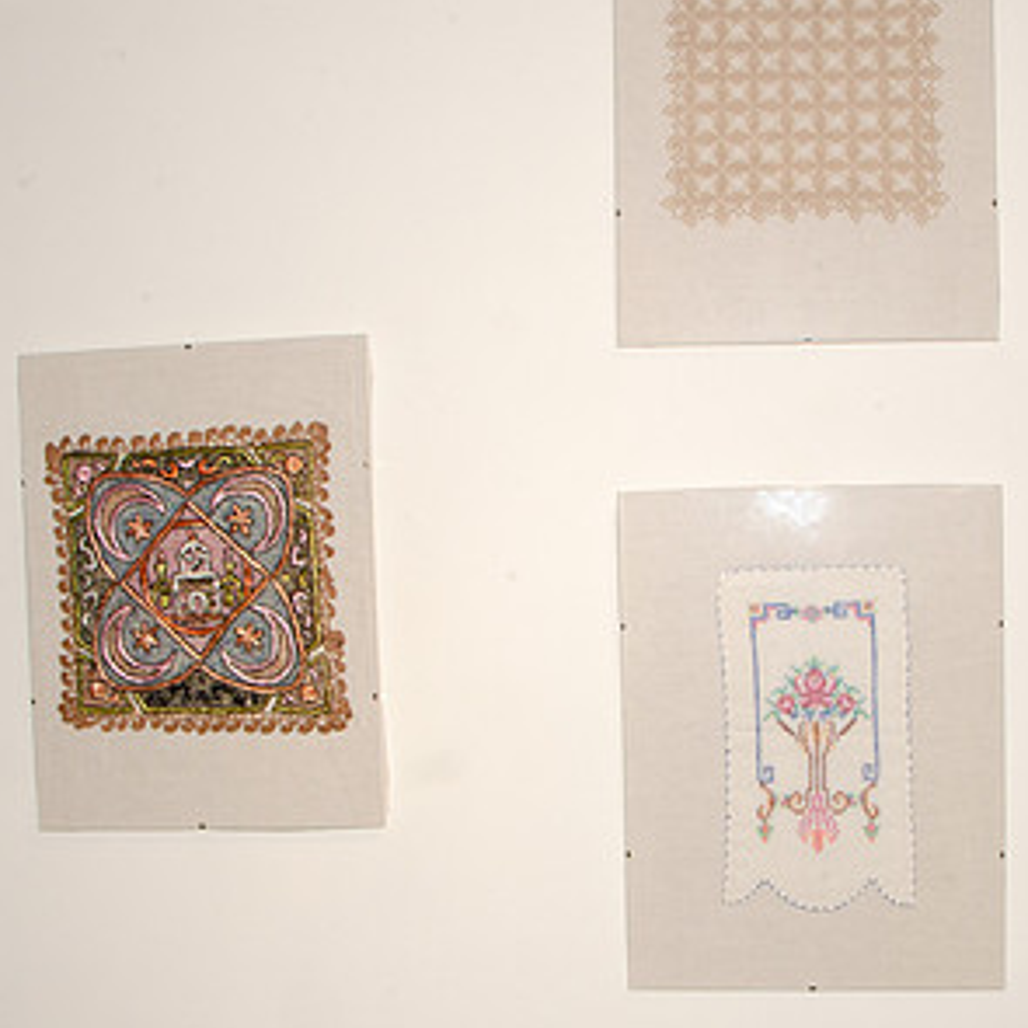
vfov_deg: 36.1
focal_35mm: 47
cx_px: 606
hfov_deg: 36.0
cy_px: 526
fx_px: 1579
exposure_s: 1/80
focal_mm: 18
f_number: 22
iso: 800
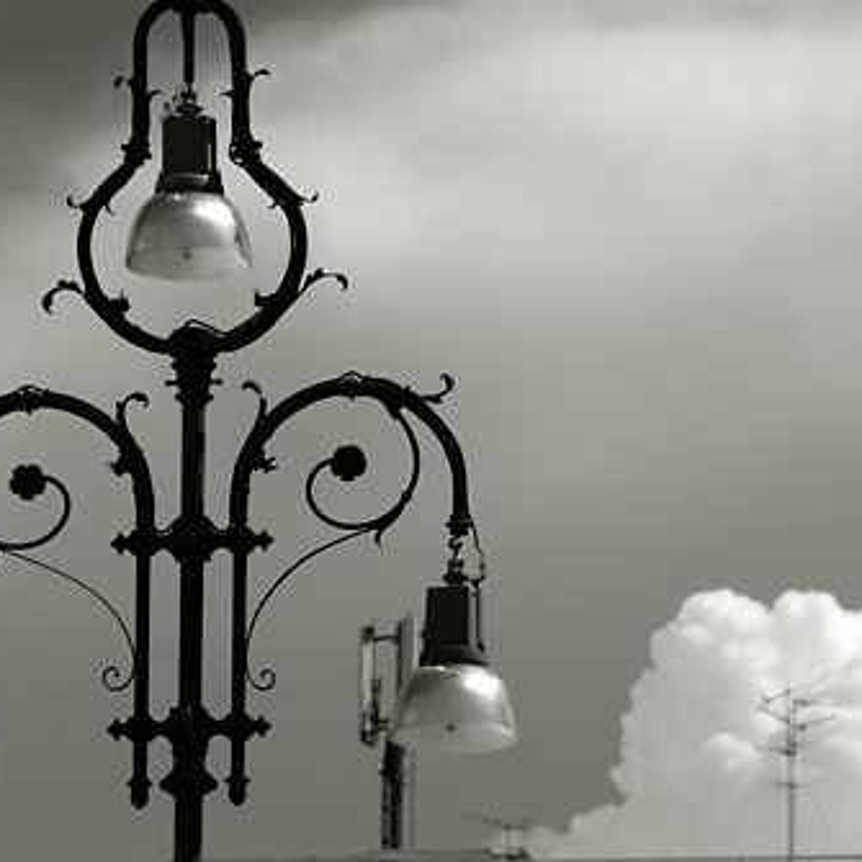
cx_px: 558
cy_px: 410
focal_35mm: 248
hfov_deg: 7.1
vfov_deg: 7.1
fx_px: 6981
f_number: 5.3
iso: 200
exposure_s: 1/1250
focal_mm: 105
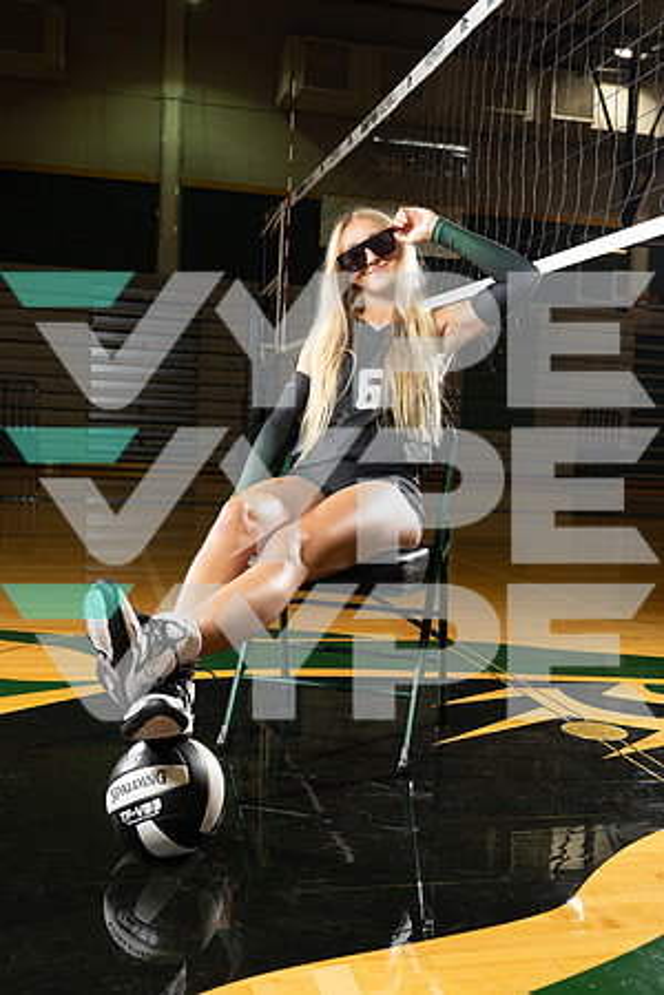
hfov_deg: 35.1
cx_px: 332
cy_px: 498
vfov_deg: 50.7
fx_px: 1051
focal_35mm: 38
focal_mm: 38
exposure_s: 1/250
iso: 800
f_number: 5.6
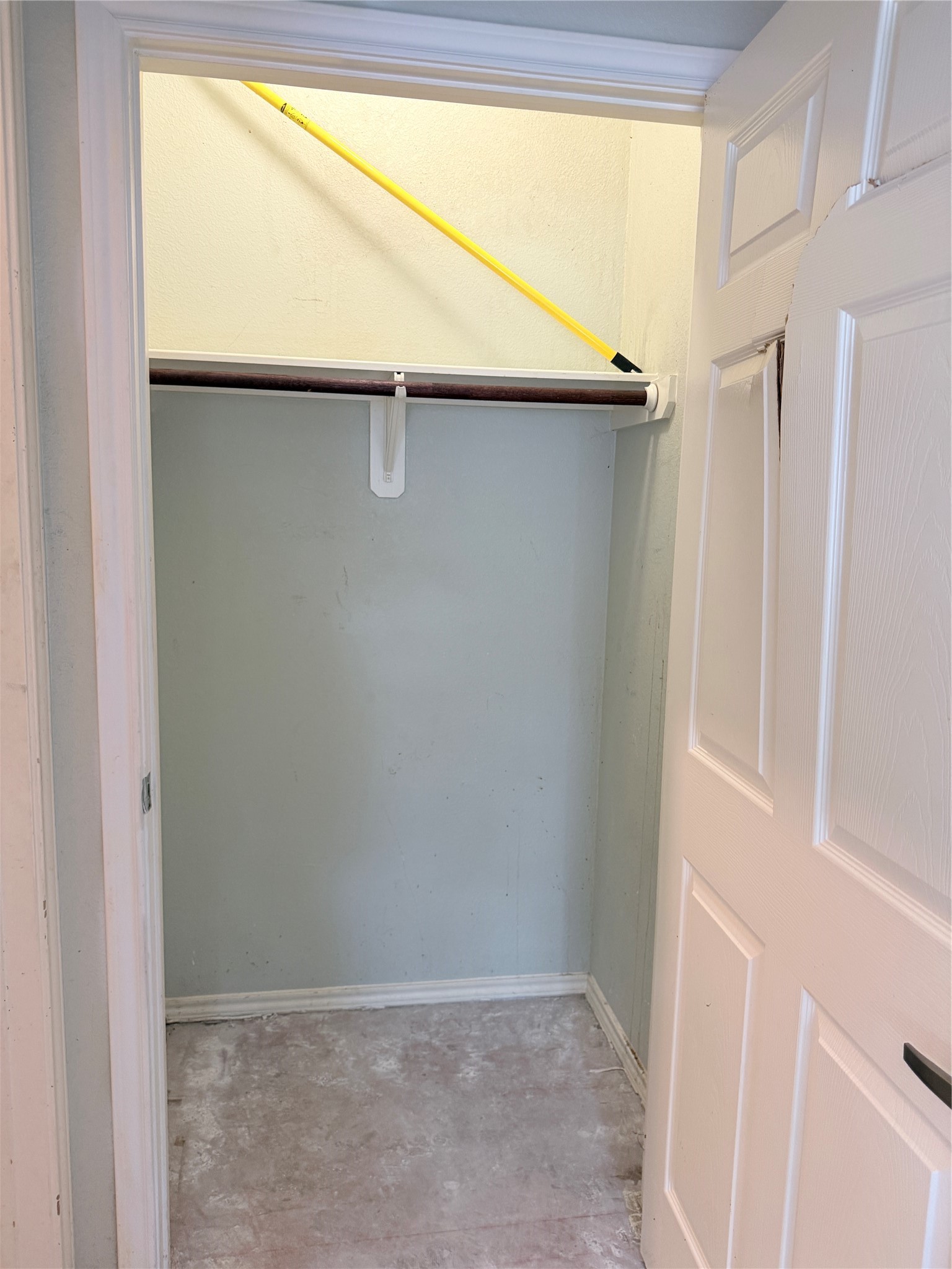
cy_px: 634
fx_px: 880
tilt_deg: -8.3
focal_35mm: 24
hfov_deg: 56.8
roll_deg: -2.0
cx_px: 476
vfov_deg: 71.6
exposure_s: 1/60
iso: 250
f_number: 1.78
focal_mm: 6.76
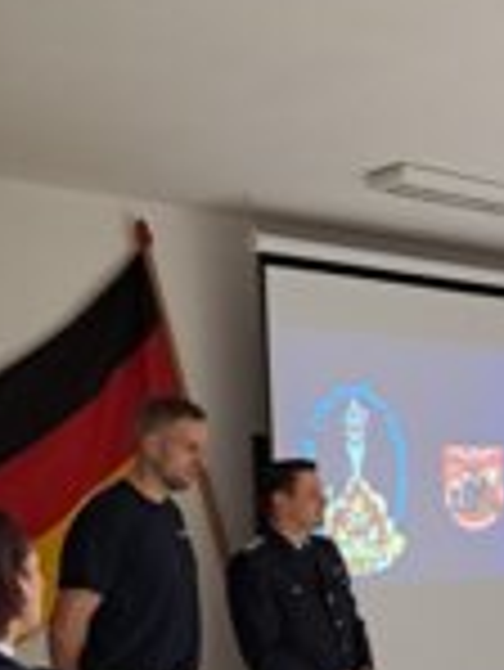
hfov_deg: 20.9
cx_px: 558
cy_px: 549
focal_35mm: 67
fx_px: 1299
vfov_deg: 28.3
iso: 250
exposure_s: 1/50
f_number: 1.8
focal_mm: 4.65
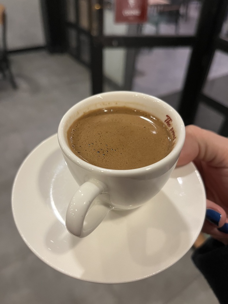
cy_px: 152
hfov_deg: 53.1
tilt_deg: -41.7
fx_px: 228
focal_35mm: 26
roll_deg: -4.5
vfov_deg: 67.3
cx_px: 114
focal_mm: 5.1
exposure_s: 1/50
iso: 320
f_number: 1.6
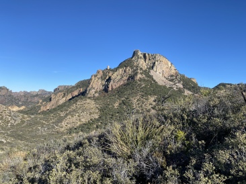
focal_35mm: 26
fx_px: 185
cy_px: 92
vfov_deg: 53.0
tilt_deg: +0.3
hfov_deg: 67.3
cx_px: 123
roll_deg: -3.1
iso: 32
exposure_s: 1/2513
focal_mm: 4.25
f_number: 1.8
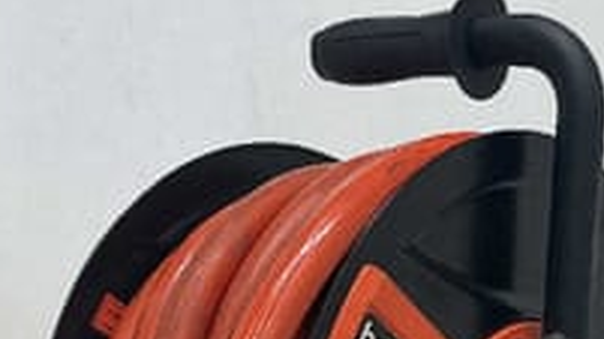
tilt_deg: -11.4
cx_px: 427
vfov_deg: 14.6
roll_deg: -1.7
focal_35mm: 76
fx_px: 1217
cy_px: 532
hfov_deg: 27.6
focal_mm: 3
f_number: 1.8
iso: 64
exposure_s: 1/100
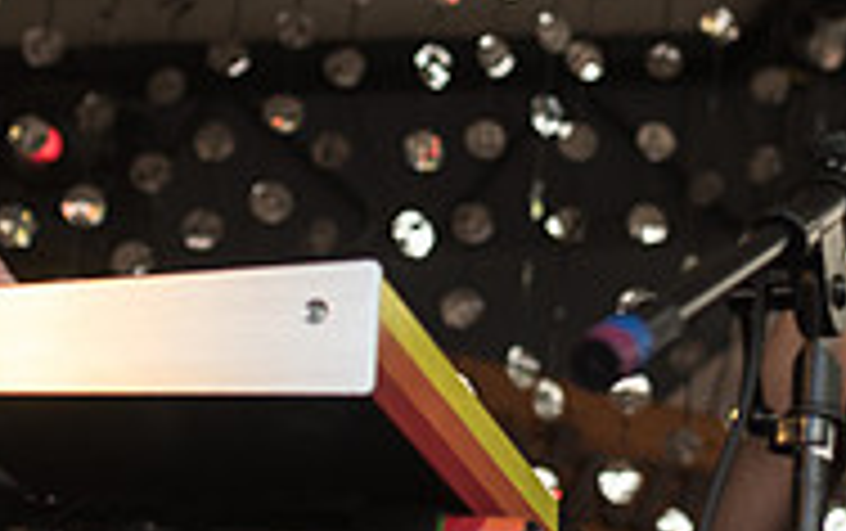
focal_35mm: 146
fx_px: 3370
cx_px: 461
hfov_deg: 14.3
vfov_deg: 9.0
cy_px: 227
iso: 250
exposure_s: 1/250
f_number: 3.5
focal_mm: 44
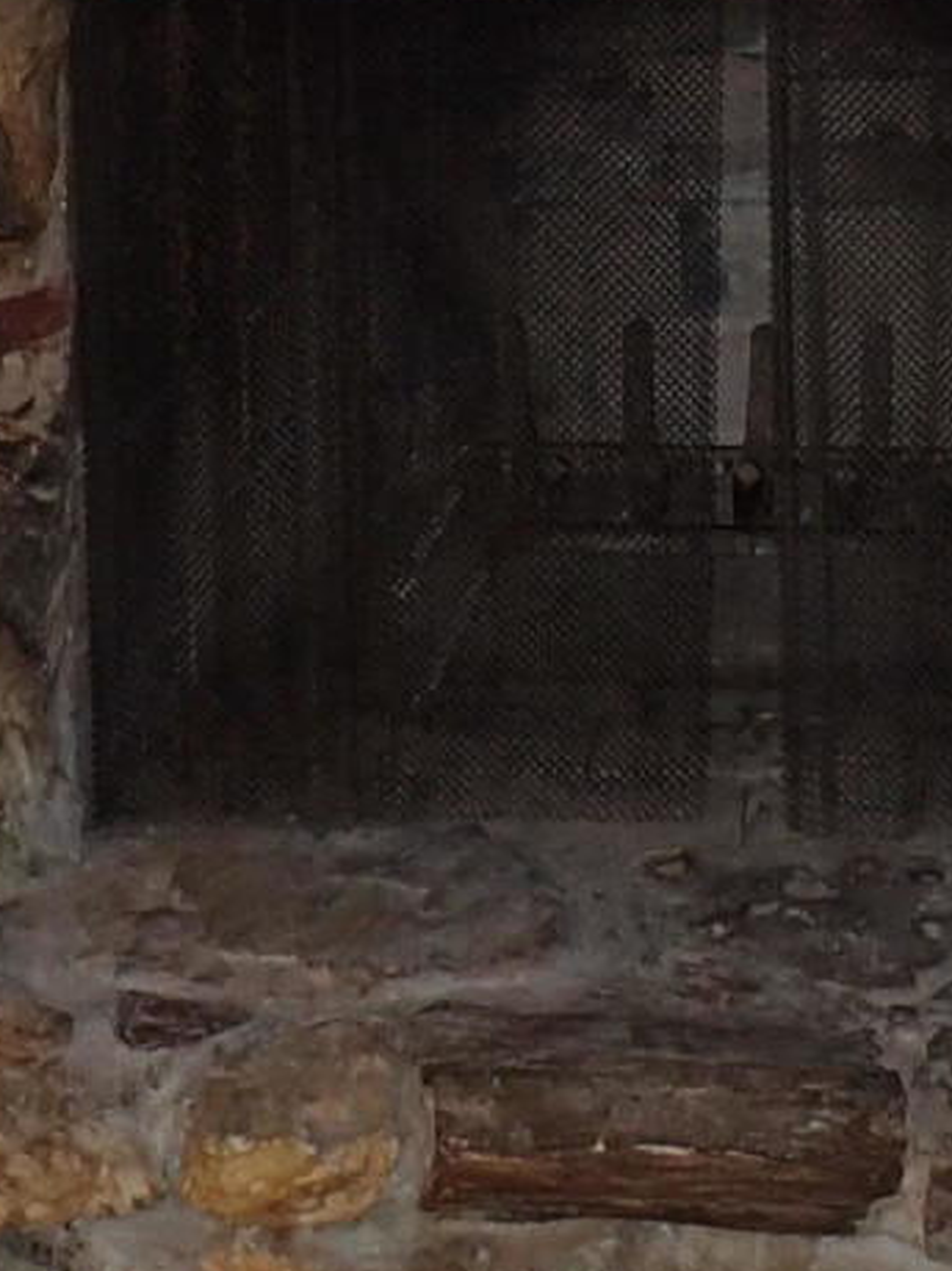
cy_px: -285
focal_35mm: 109
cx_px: 706
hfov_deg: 13.5
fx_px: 3999
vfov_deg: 17.2
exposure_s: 1/30
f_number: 2
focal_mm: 4.5
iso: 200
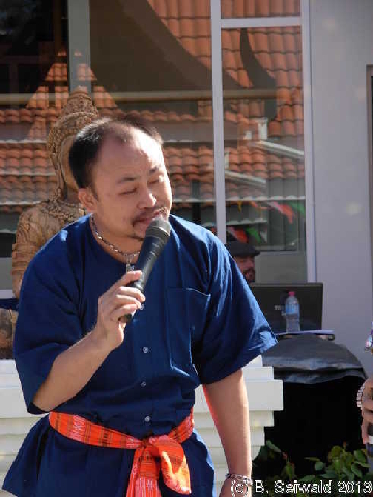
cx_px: 186
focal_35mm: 173
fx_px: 2486
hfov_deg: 8.6
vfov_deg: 11.4
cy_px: 248
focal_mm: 28.5
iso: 79
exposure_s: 1/197
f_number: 4.9
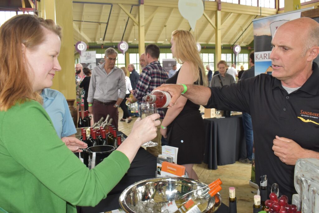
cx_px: 160
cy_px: 106
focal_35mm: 32
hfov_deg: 59.5
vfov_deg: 41.7
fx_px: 279
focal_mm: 21
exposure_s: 1/125
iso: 500
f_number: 5.6
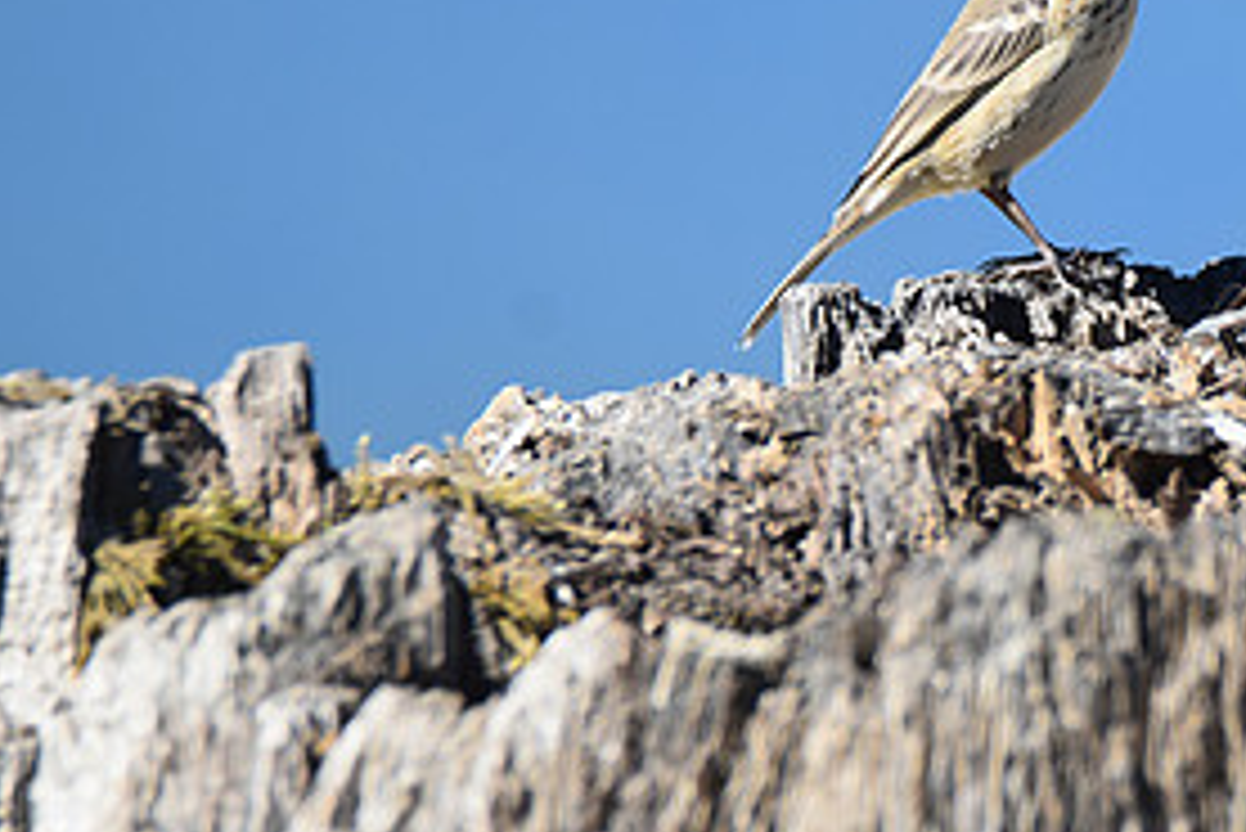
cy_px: 227
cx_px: 1120
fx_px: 65273
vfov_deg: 0.7
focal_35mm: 1885
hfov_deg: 1.1
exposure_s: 1/500
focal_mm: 600
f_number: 6.3
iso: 280
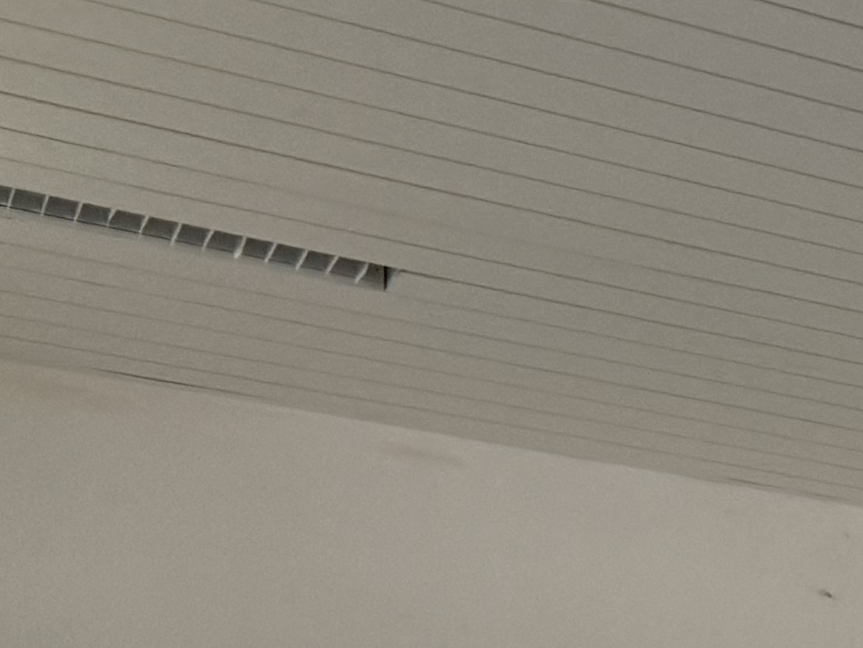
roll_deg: +0.2
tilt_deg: +0.7
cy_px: 1290
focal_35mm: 113
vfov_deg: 11.8
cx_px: 1850
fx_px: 2817
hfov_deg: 14.0
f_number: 1.78
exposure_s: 1/88
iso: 200
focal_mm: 6.76
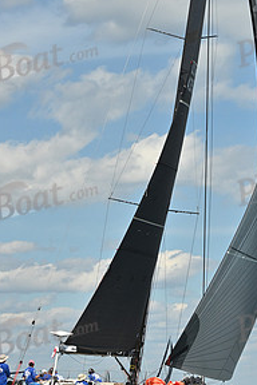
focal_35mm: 141
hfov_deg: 9.7
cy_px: 122
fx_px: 1510
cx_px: 168
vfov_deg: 14.5
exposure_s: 1/1000
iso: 250
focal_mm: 70
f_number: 10
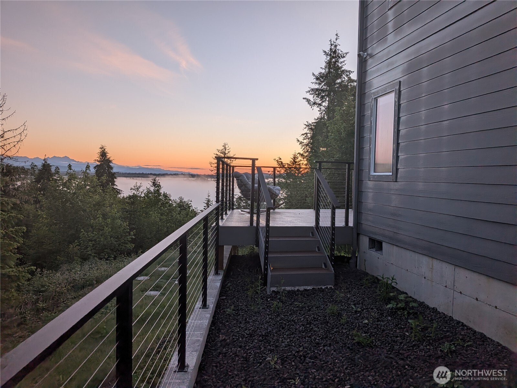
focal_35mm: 24
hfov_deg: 71.6
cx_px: 258
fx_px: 358
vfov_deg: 56.8
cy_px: 194
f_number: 1.7
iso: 27
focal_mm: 4.53
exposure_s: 1/191
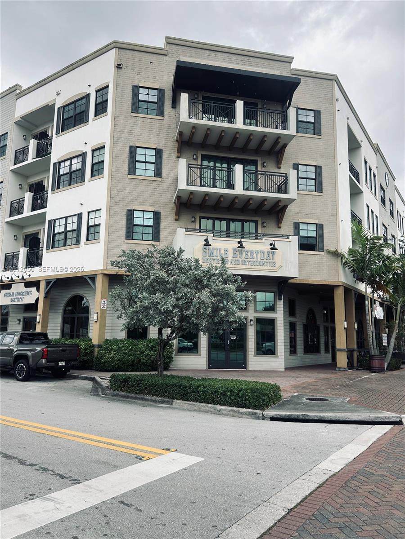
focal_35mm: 26
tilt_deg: +10.0
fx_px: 406
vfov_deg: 67.3
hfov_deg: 53.1
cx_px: 202
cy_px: 270
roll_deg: -2.8
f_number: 1.5
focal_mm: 5.7
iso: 50
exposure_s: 1/1621
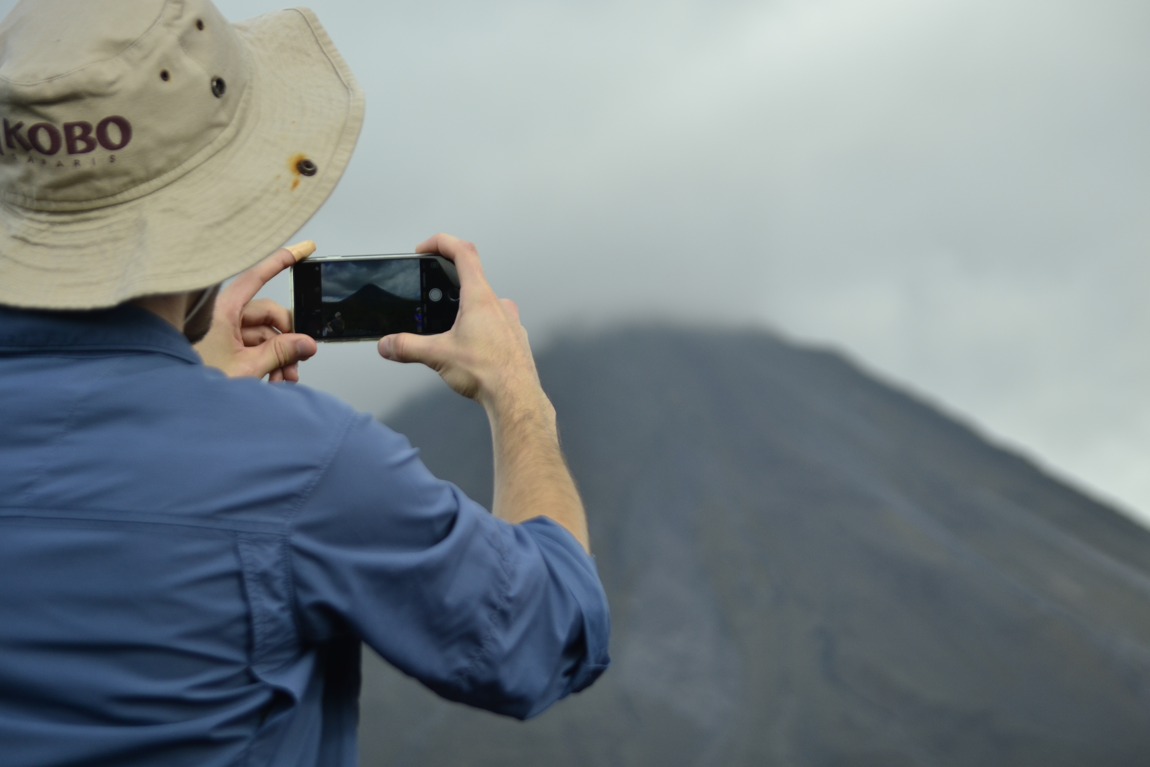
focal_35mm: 108
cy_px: 384
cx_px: 575
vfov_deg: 12.7
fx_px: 3450
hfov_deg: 18.9
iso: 200
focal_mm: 72
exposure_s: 1/500
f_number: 5.6
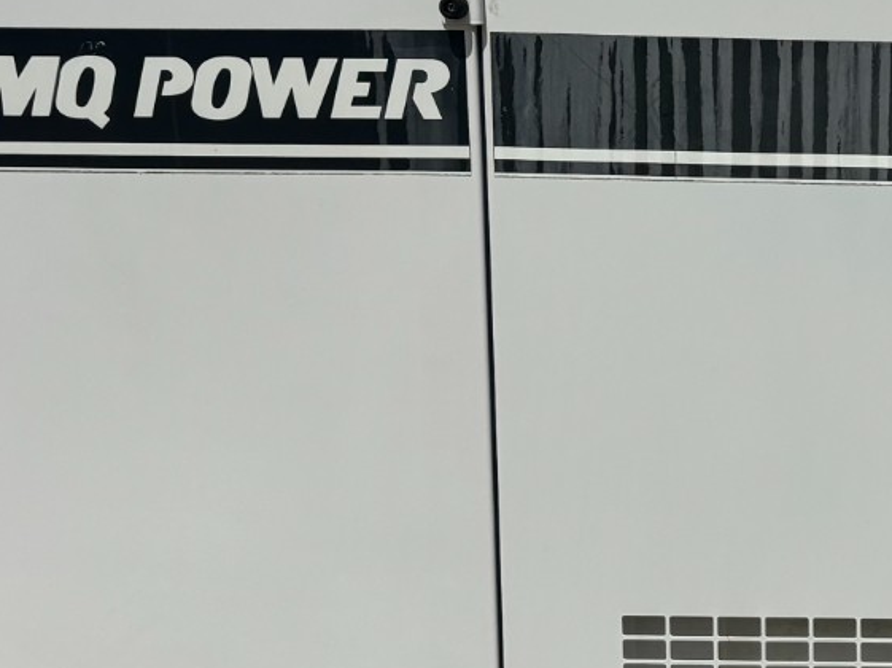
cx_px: 1162
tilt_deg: -9.9
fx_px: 2446
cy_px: 285
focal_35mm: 95
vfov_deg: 15.5
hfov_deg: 19.1
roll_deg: +0.0
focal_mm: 5.96
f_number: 1.6
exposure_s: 1/10989
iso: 50
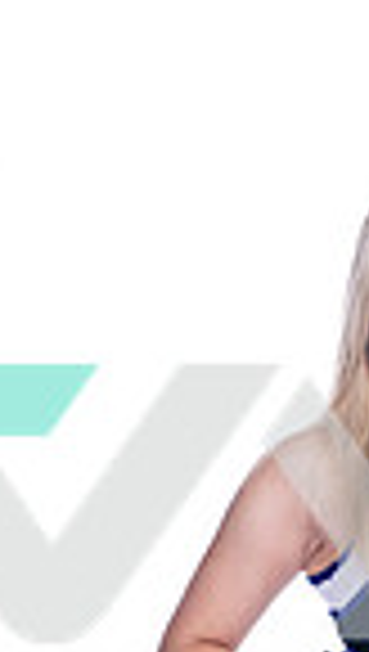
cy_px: 823
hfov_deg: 3.3
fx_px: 6479
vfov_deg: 5.7
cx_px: 500
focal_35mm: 374
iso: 800
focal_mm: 115
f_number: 5.6
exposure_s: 1/250
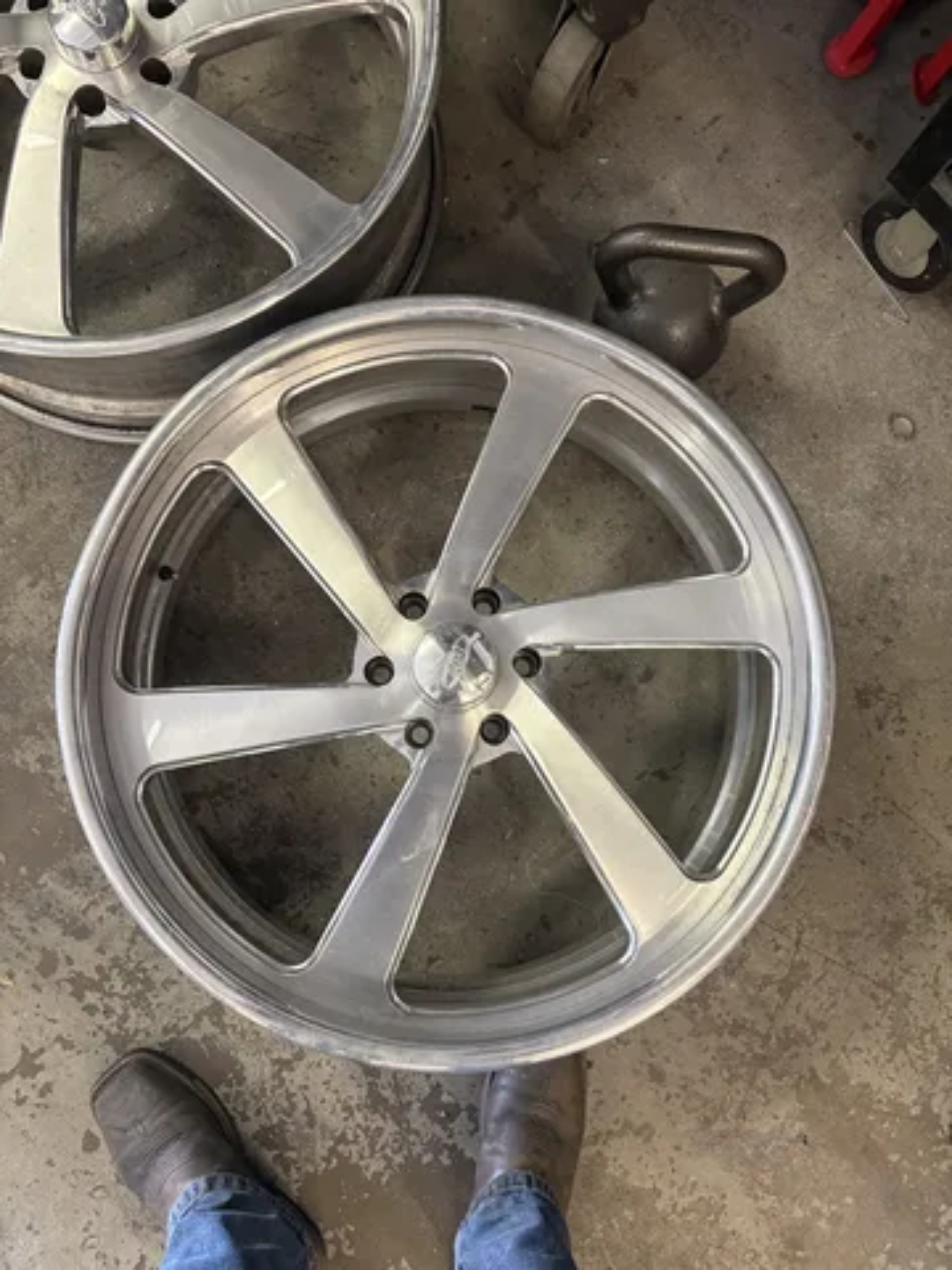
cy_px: 635
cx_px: 476
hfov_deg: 53.1
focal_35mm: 26
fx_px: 953
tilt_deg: -82.0
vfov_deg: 67.3
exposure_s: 1/60
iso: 250
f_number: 1.6
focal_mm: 5.96
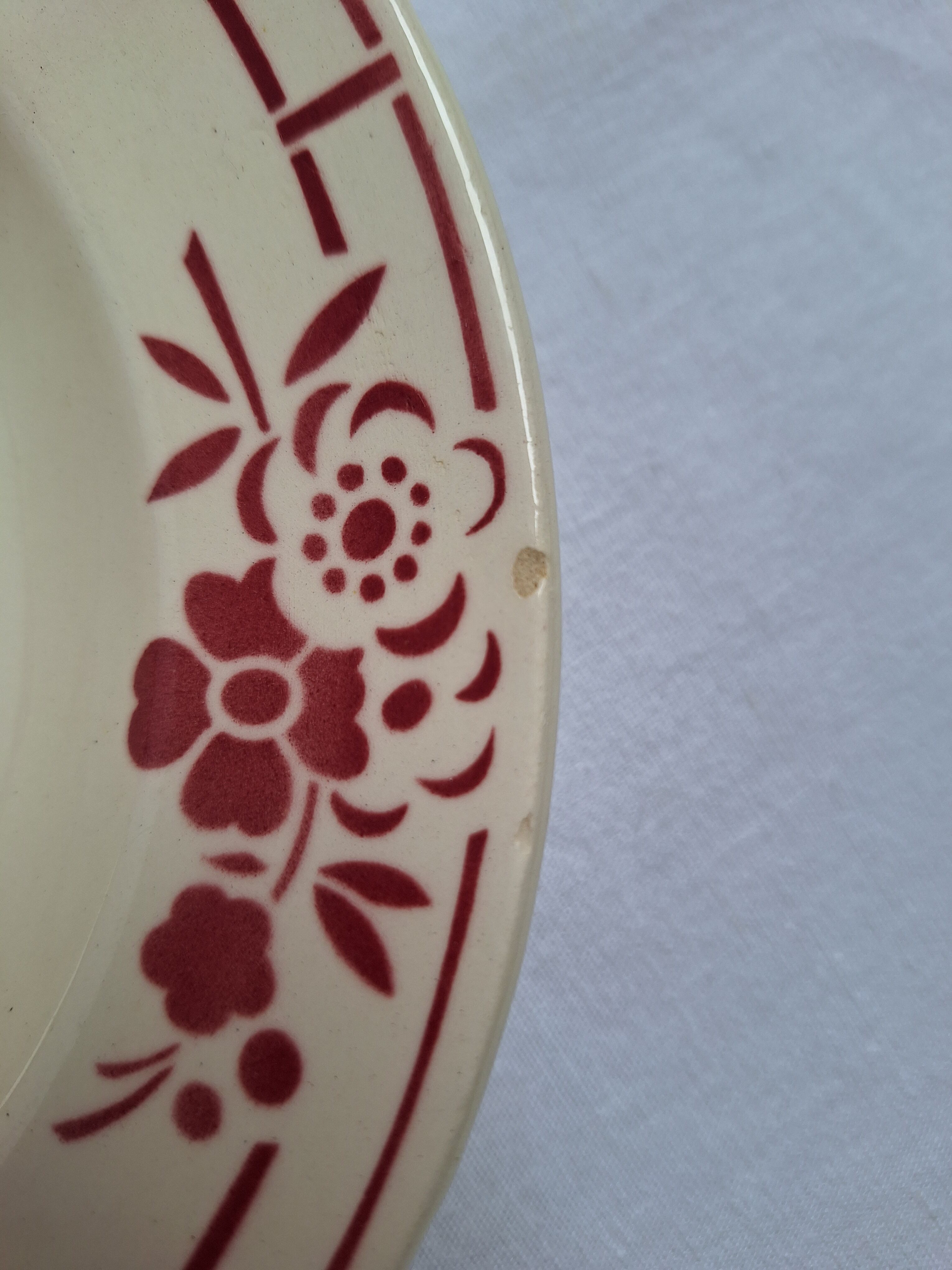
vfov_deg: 73.9
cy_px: 635
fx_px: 843
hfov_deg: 58.9
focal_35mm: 23
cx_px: 476
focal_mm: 5.54
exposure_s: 1/319
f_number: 1.8
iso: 40
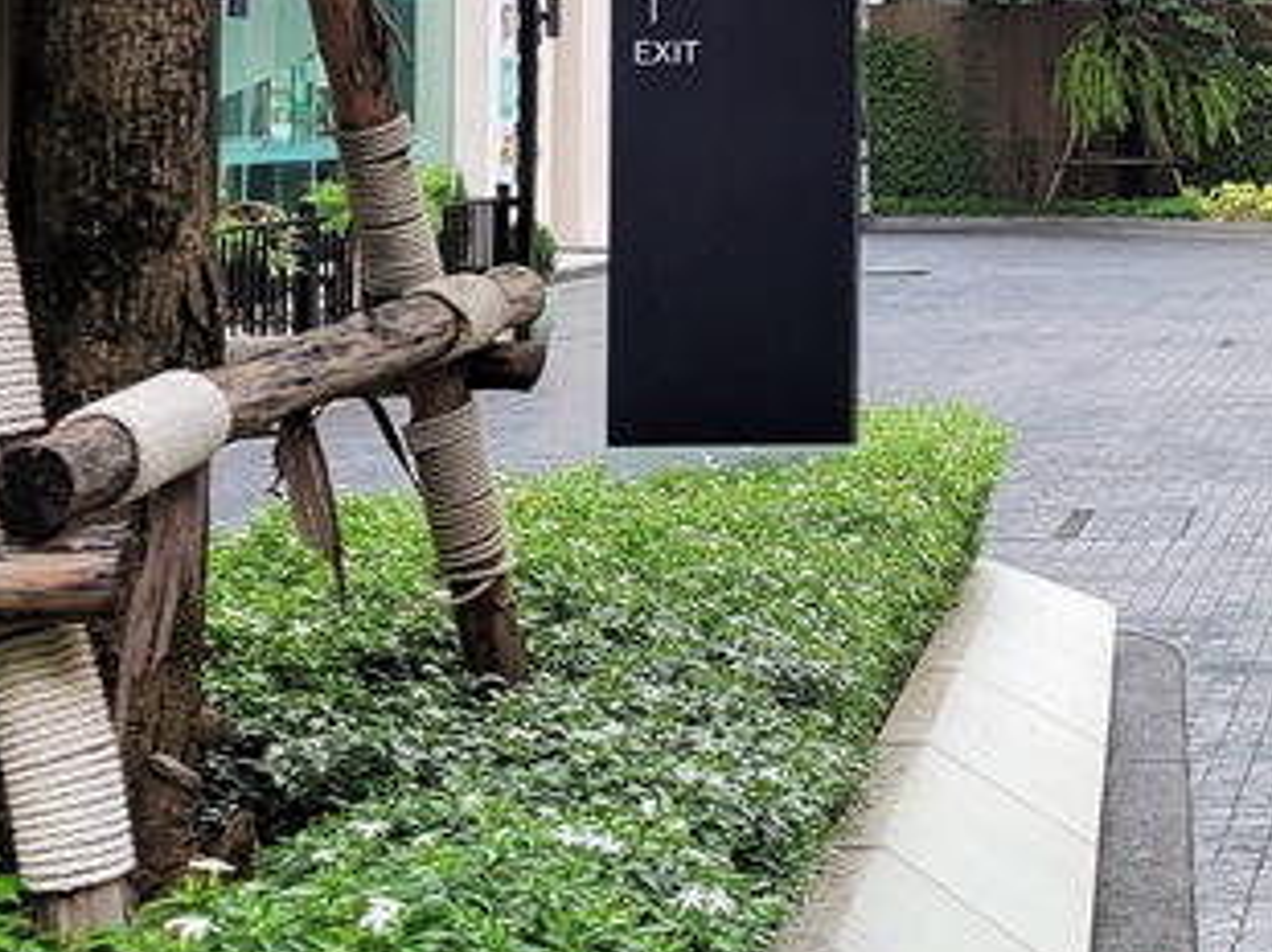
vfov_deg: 17.1
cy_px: -45
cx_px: 1506
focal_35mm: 84
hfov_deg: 21.7
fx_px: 3084
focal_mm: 5.4
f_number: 1.8
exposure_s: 1/447
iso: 40
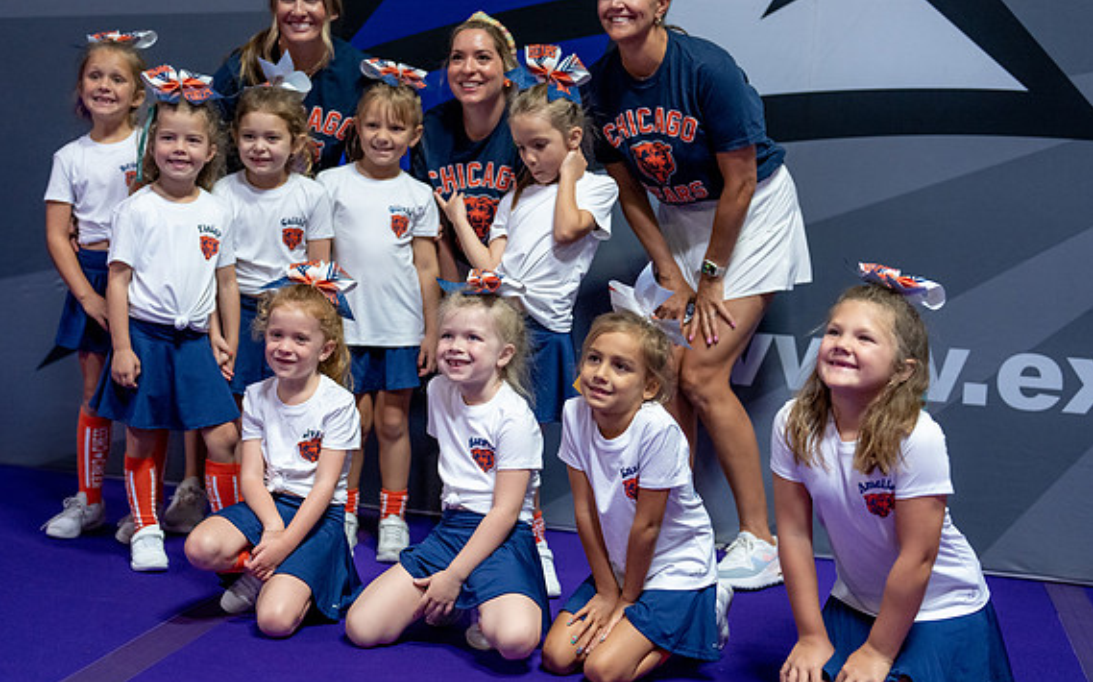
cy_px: 313
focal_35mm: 55
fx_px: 1638
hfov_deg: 36.9
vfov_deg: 23.5
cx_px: 529
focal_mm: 50
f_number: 1.8
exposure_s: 1/1000
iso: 4000
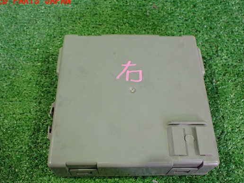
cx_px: 127
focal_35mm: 35
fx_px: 247
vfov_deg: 40.7
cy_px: 101
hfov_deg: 52.6
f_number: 2.3
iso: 800
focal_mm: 5.4
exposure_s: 1/40
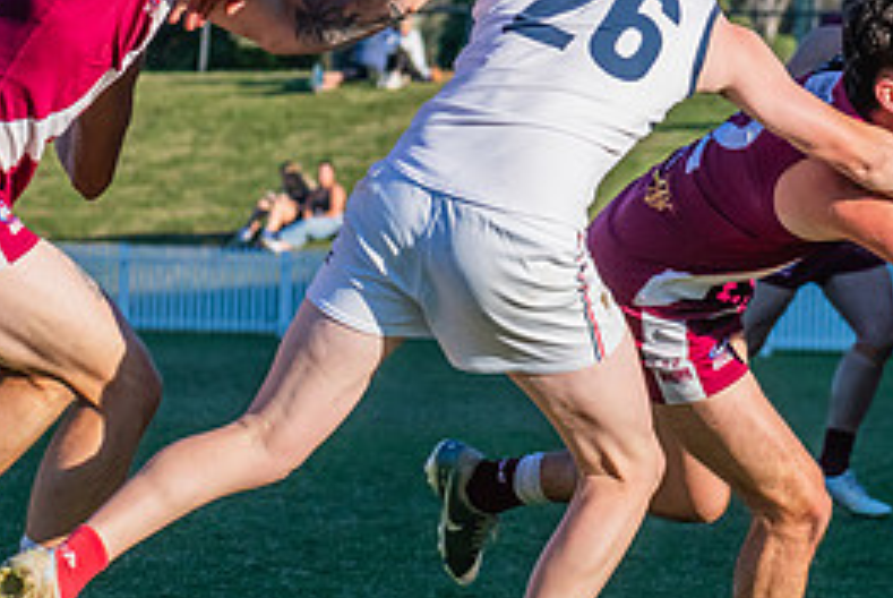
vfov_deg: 3.1
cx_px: 697
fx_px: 10976
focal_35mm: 442
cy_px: 462
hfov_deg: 4.7
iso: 800
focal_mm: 170
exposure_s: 1/1250
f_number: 11
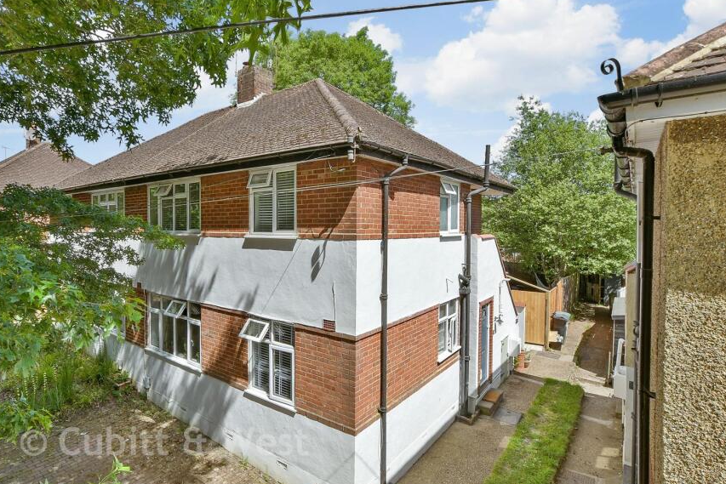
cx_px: 303
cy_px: 243
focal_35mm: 18
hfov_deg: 89.2
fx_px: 363
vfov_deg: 67.4
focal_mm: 10
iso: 250
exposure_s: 1/125
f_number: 10
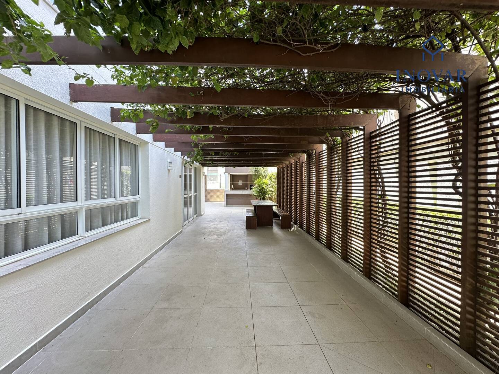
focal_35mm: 14
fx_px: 202
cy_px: 187
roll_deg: -1.4
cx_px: 250
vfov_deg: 85.7
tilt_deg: +3.0
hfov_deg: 102.1
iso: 50
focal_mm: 2.22
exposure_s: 1/99
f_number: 2.2
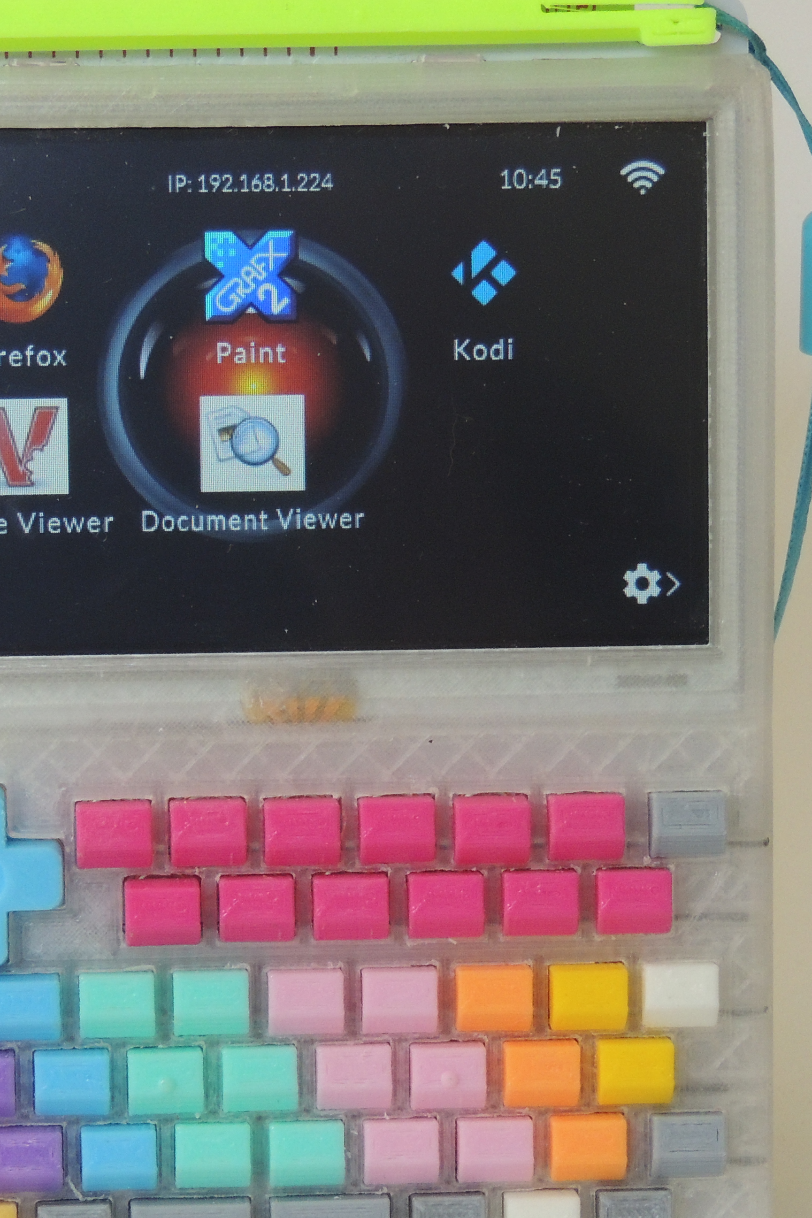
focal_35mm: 157
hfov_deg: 8.7
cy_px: 712
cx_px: 311
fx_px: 5311
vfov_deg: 13.1
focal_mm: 15.1
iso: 400
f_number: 4
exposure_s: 1/80
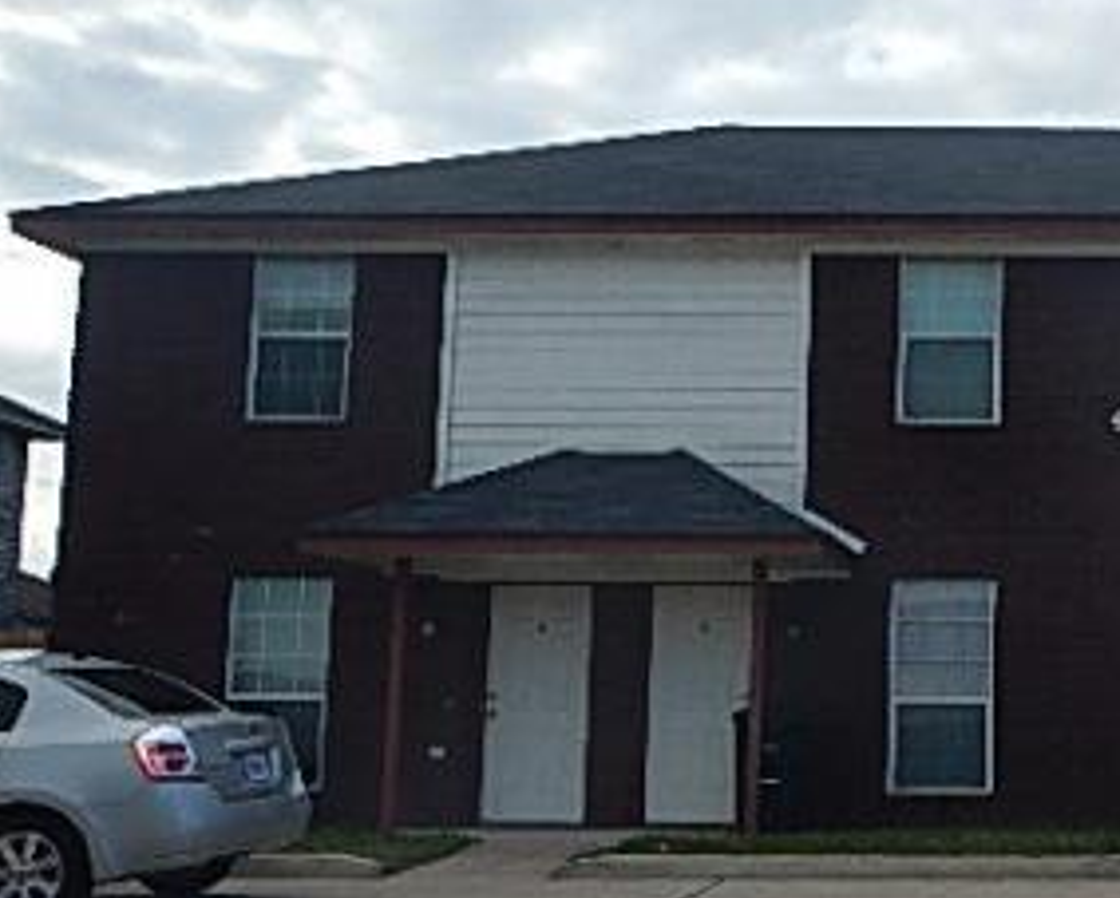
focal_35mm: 56
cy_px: 530
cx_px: 1144
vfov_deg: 27.1
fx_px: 1858
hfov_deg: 30.9
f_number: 3.9
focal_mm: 5
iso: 125
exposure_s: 1/1000
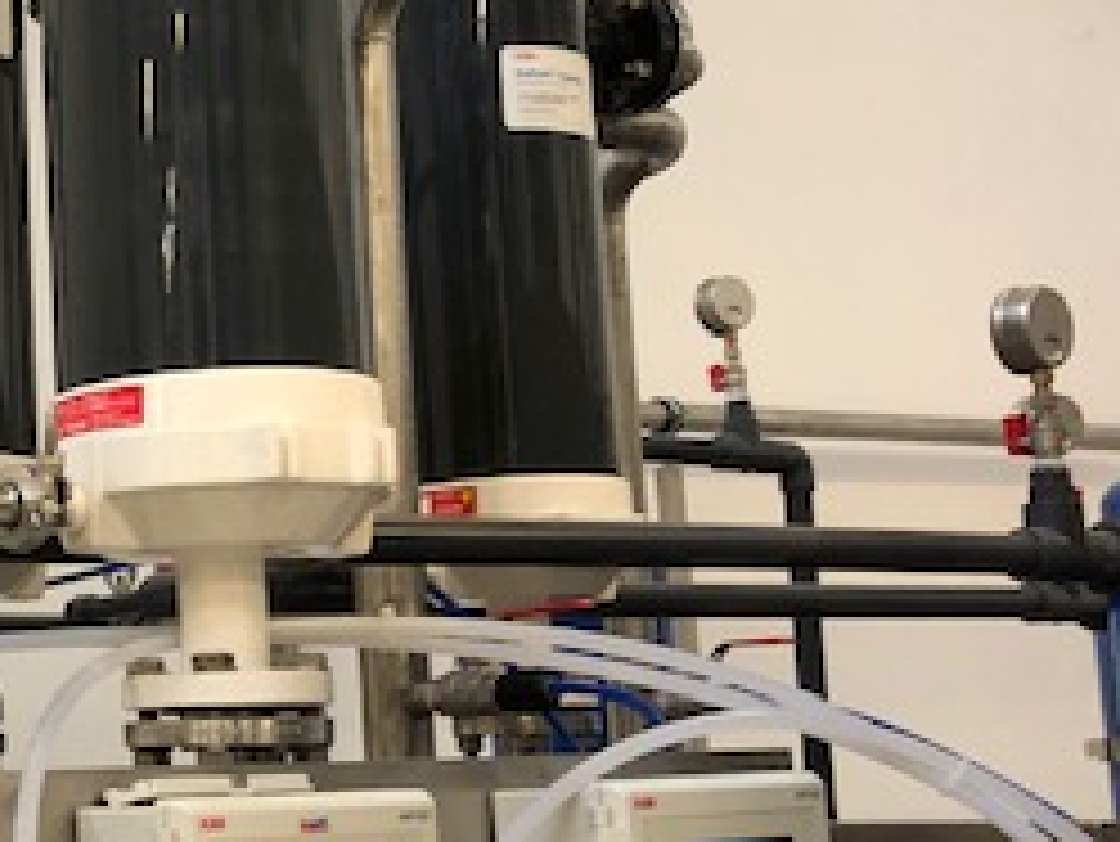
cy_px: 518
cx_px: -202
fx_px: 2331
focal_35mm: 72
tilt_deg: +7.4
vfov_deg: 20.4
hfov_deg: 24.6
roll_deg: +1.0
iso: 64
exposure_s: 1/17
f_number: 1.8
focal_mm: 3.99
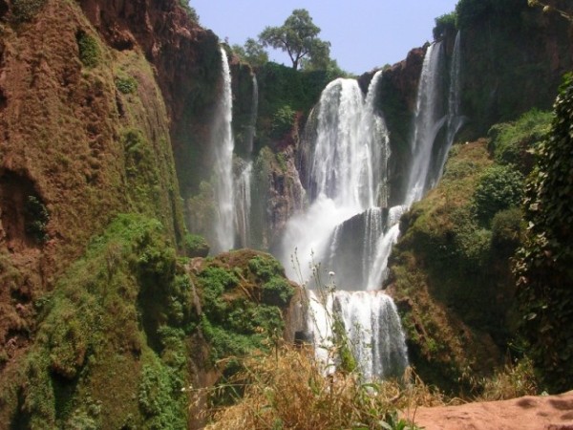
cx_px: 286
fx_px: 629
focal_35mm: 38
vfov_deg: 37.7
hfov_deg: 49.0
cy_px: 215
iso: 71
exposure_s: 1/340
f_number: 5.6
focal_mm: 5.8
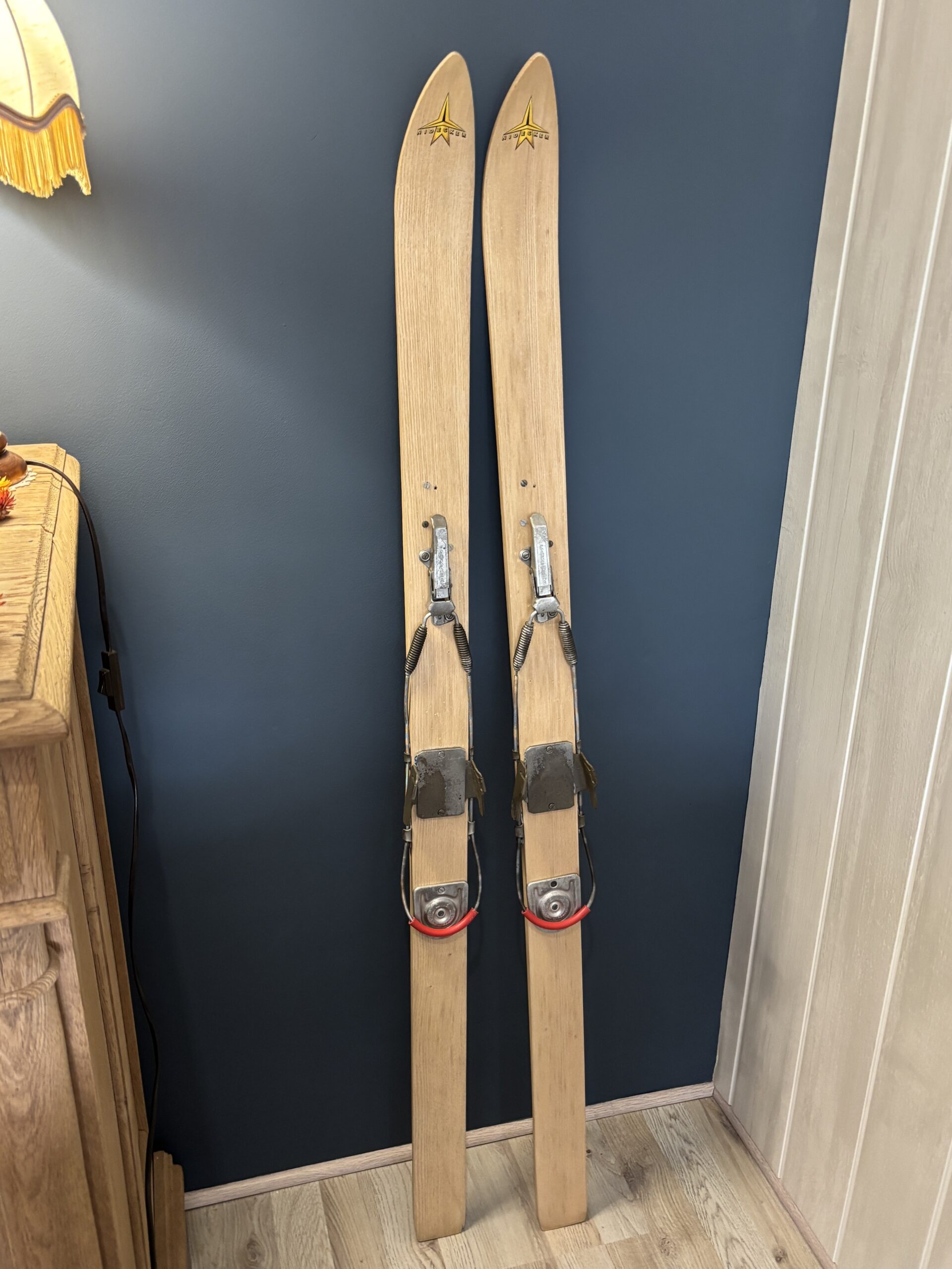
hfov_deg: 53.1
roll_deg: -1.1
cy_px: 634
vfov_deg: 67.3
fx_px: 953
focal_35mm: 26
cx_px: 476
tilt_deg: -24.1
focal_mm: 5.96
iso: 320
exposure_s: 1/50
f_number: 1.6
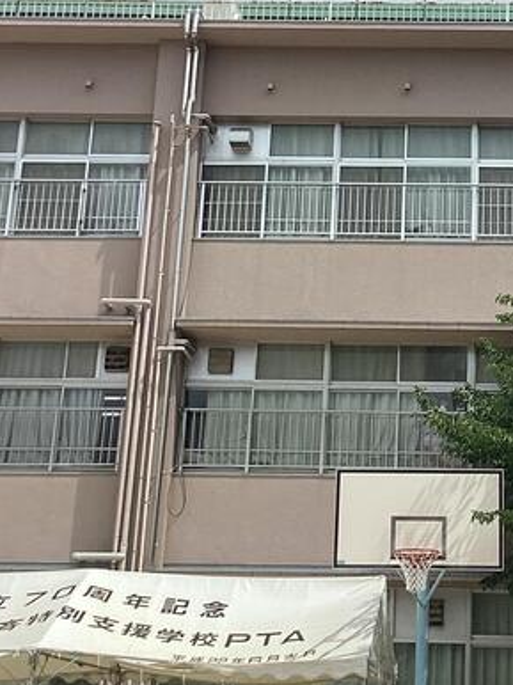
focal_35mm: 75
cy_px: 214
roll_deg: -2.3
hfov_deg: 19.4
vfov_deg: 25.8
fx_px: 1484
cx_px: 435
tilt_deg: +19.4
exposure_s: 1/1942
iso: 25
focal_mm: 3.3
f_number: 2.4
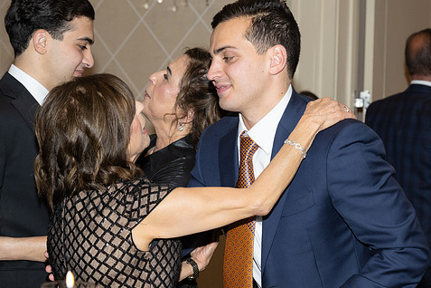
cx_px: 277
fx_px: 1197
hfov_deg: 20.4
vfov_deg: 13.7
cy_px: 153
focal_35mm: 100
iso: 800
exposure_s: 1/100
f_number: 5.6
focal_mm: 66
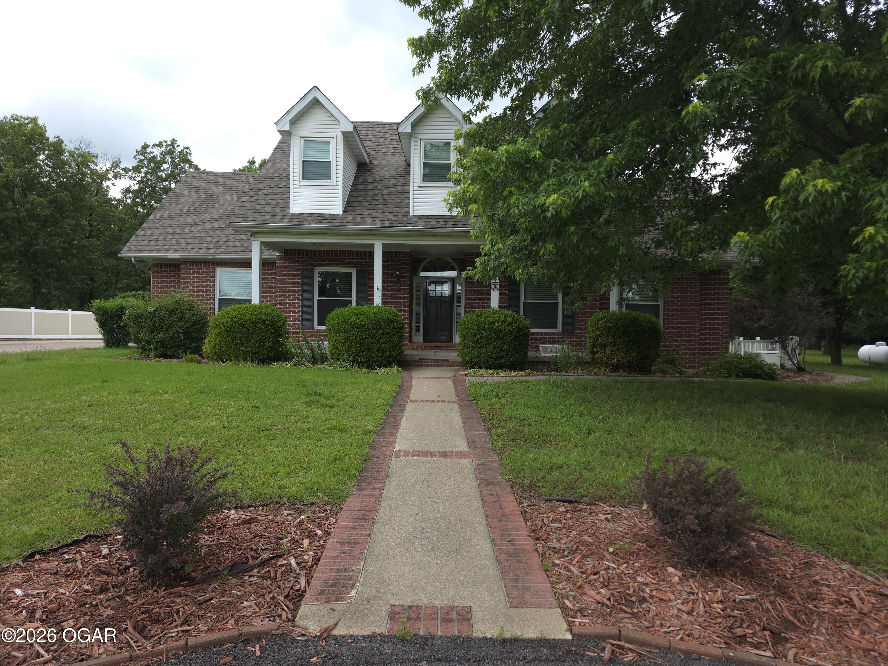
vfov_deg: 58.9
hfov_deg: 73.9
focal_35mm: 23
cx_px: 444
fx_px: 590
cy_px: 333
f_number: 1.7
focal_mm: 6.3
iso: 12
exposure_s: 1/200
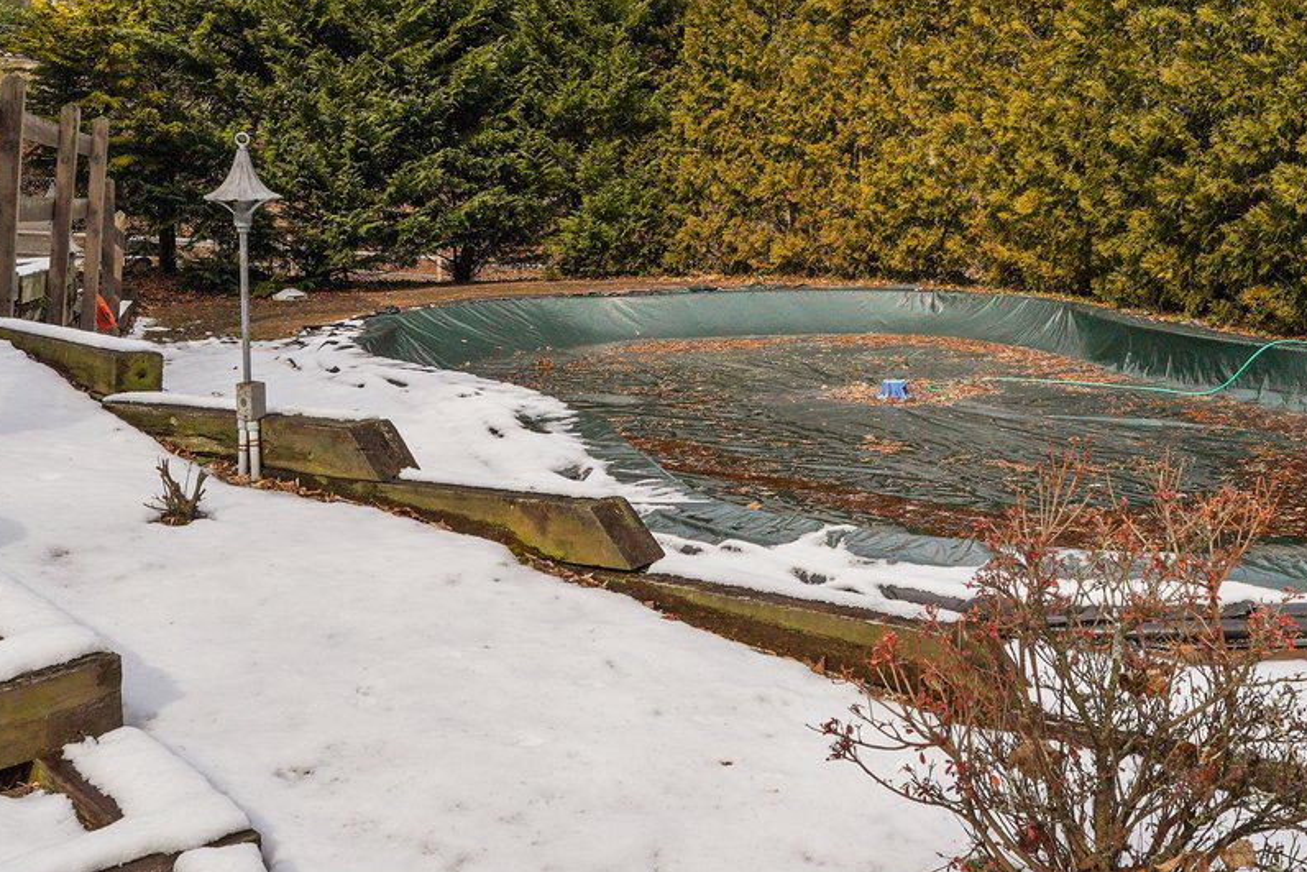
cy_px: 196
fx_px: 1307
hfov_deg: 51.5
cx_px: 934
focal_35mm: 36
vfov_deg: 35.9
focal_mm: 14
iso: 500
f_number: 8
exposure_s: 1/2000
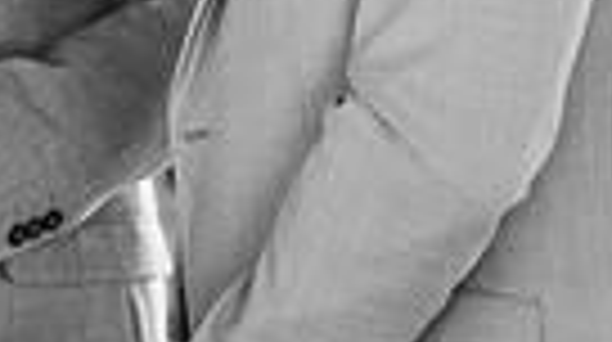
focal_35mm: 380
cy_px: 4
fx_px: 6157
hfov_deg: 5.6
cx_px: -590
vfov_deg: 3.2
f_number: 2.2
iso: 720
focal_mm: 85
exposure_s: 1/200
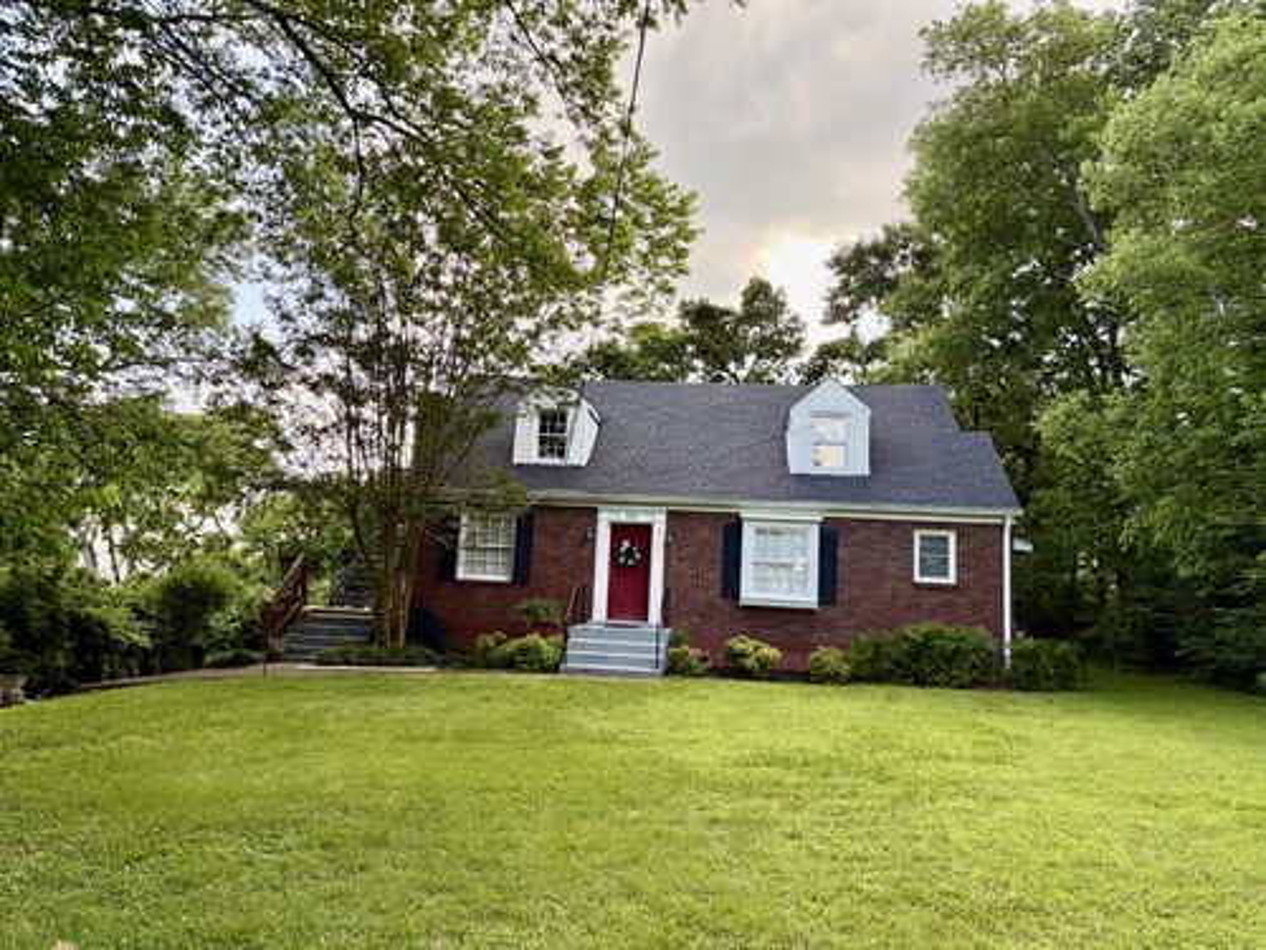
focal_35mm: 26
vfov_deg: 53.1
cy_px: 475
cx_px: 633
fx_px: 951
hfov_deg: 67.3
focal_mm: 5.96
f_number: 1.6
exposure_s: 1/601
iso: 64
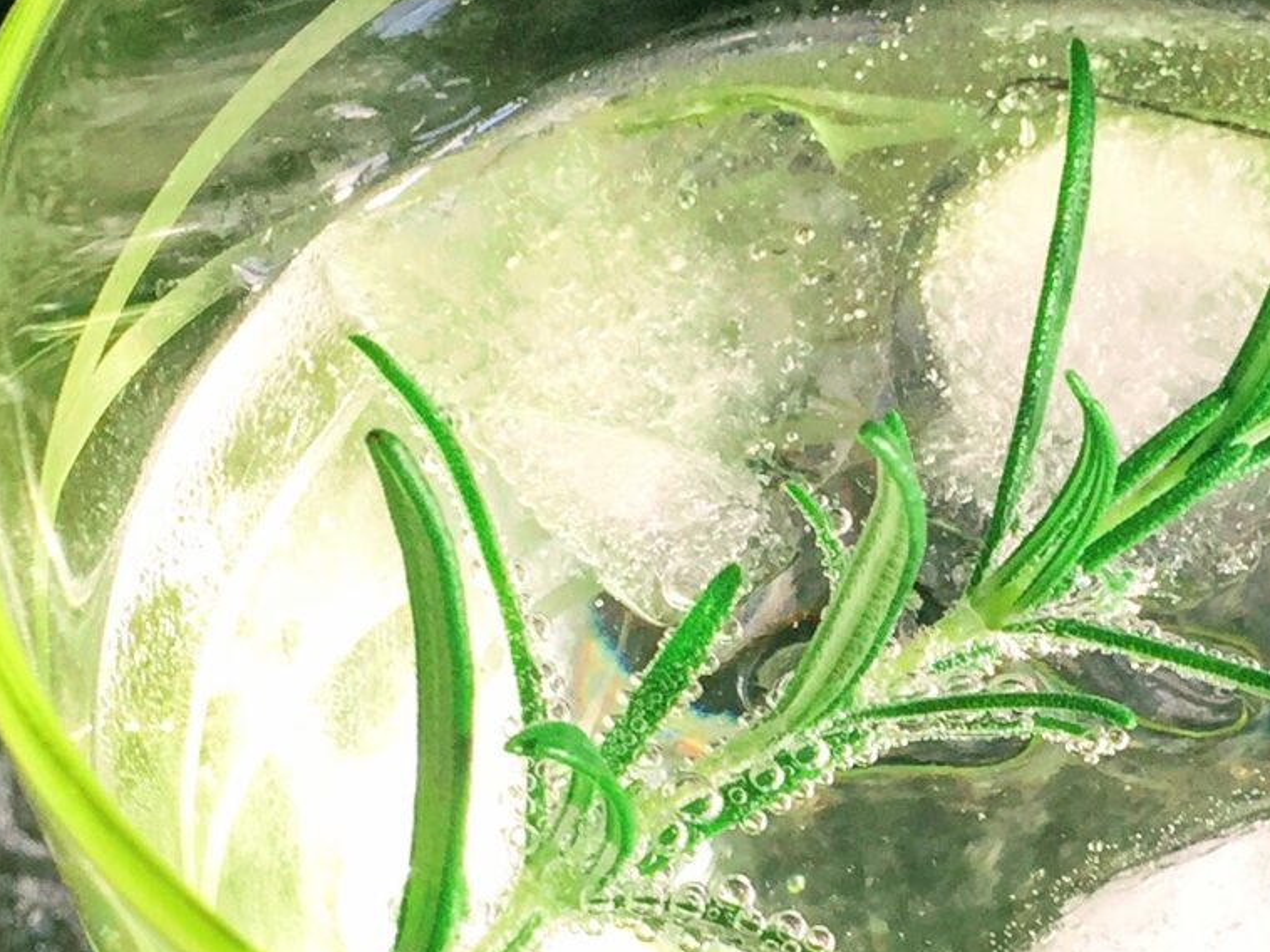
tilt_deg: -58.1
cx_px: 1017
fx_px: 3594
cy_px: 986
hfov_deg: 19.8
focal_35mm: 98
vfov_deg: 14.8
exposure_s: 1/100
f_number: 2.2
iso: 50
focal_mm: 4.15
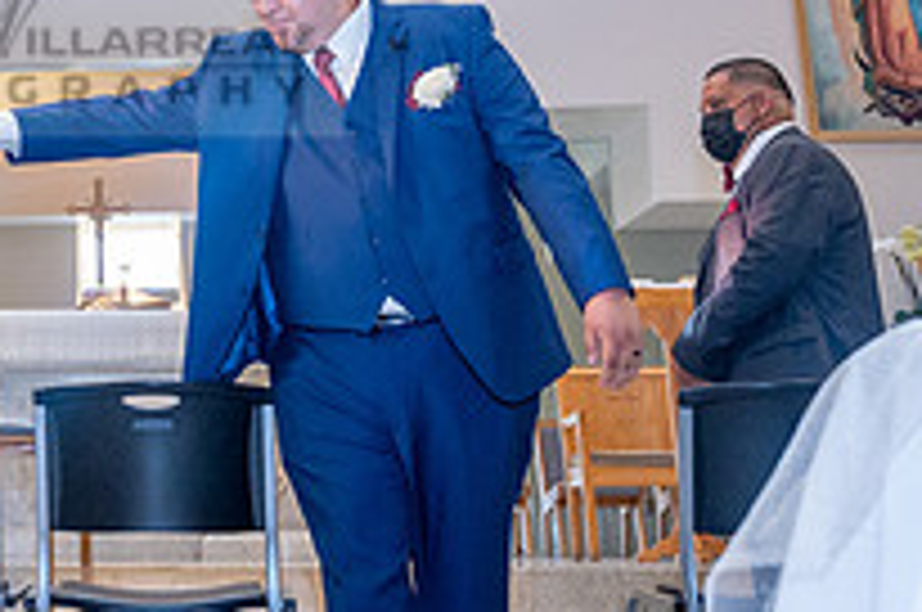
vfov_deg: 19.5
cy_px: 27
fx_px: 1739
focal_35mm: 68
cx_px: -36
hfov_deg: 27.7
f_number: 4
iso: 2500
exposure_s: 1/200
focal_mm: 24
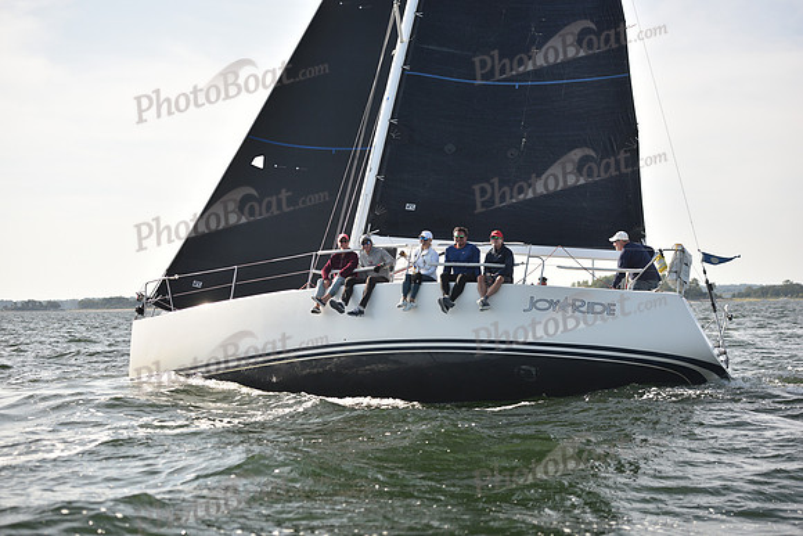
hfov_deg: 28.8
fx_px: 1562
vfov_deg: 19.5
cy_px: 268
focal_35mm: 70
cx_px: 402
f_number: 3.2
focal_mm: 70
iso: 250
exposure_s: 1/800
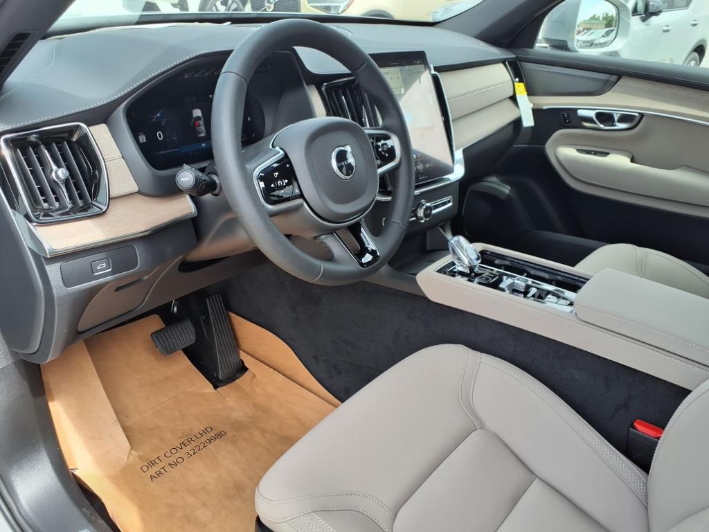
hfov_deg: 65.3
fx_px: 553
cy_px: 266
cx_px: 354
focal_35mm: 27
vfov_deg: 51.4
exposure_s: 1/385
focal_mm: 3.58
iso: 40
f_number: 1.9
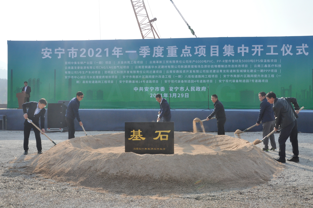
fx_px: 313
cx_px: 156
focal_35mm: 36
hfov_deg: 53.2
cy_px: 104
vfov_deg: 36.8
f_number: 11
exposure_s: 1/500
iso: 800
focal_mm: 24
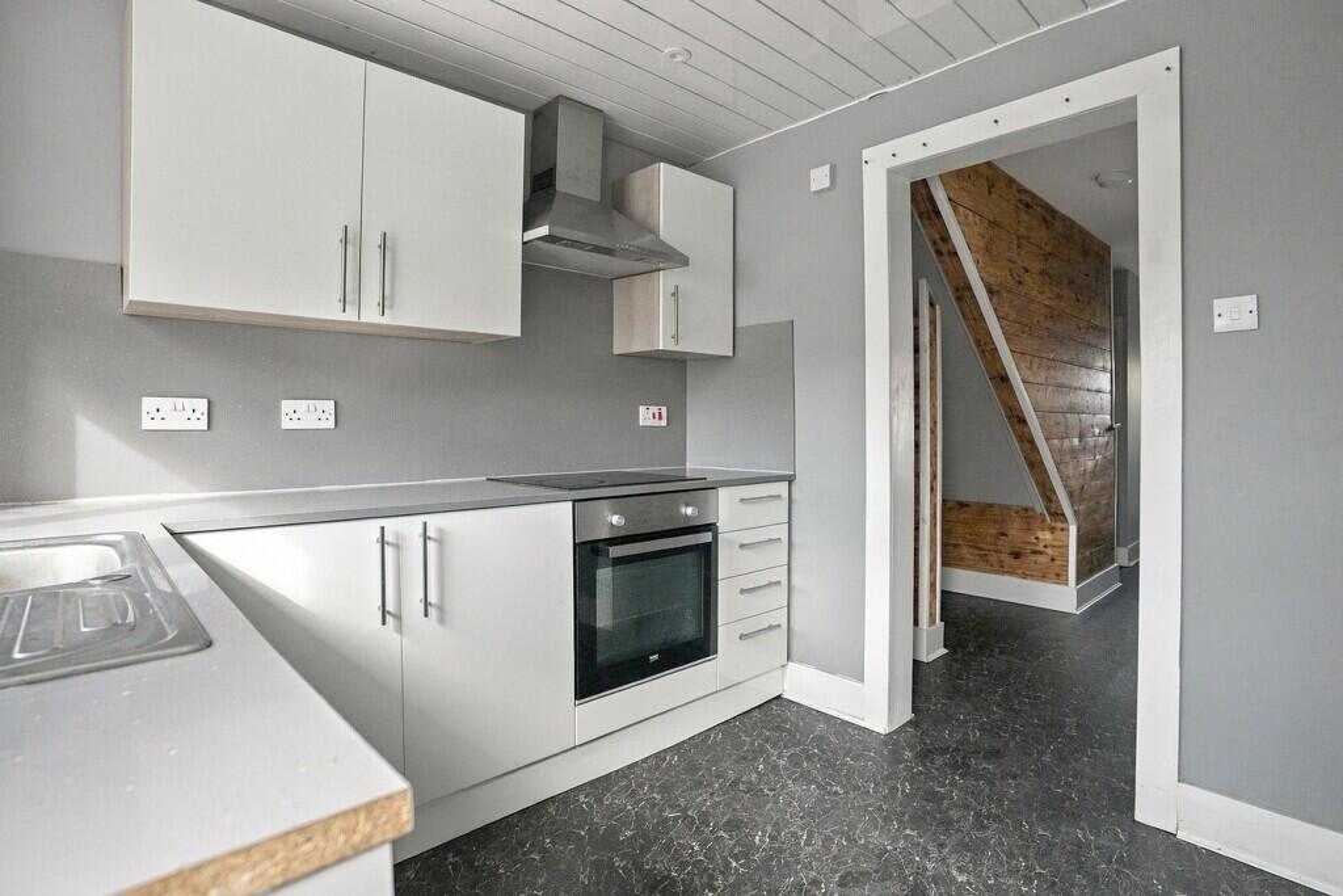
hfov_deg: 93.3
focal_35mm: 17
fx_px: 634
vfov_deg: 70.5
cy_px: 448
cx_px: 672
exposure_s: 1/4000
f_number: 4.5
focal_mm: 17
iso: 1250
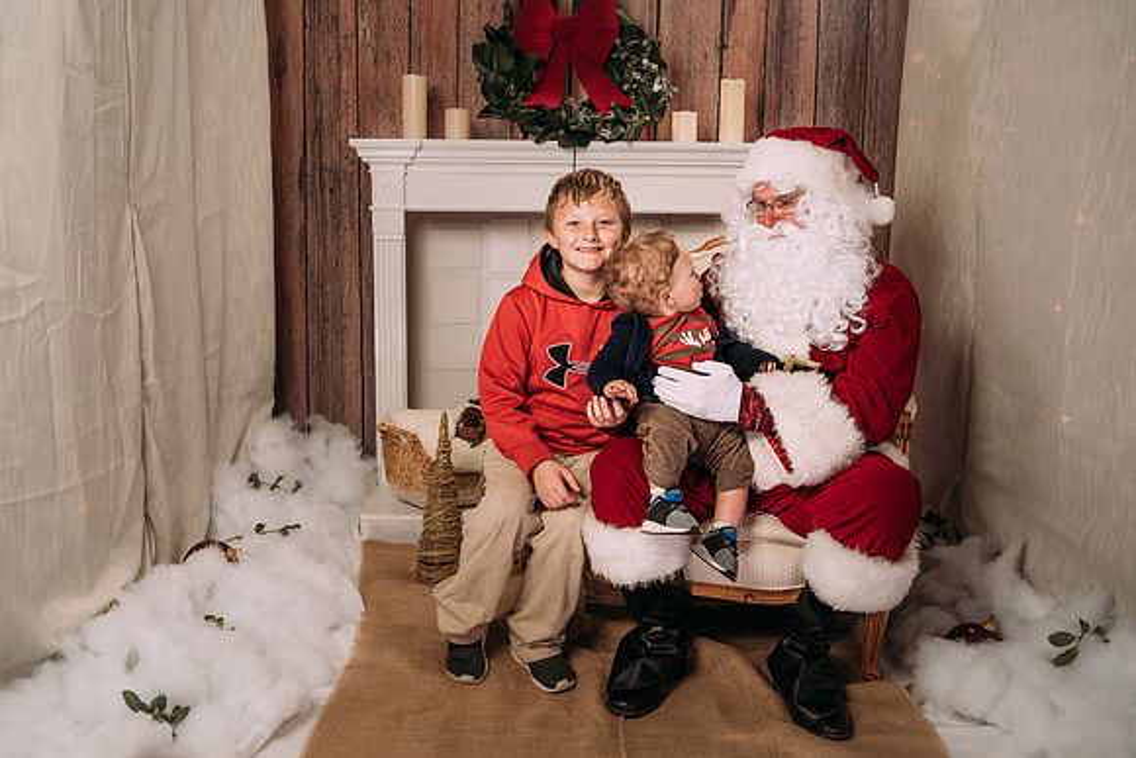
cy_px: 376
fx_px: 1232
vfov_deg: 34.2
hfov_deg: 49.5
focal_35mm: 39
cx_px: 537
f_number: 5.6
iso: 100
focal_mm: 35
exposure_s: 1/100
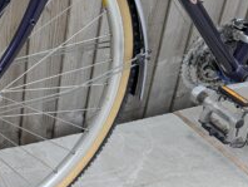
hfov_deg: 29.3
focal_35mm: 58
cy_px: 1
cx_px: -39
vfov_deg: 24.2
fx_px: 416
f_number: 1.68
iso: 29
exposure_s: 1/288
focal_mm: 6.9
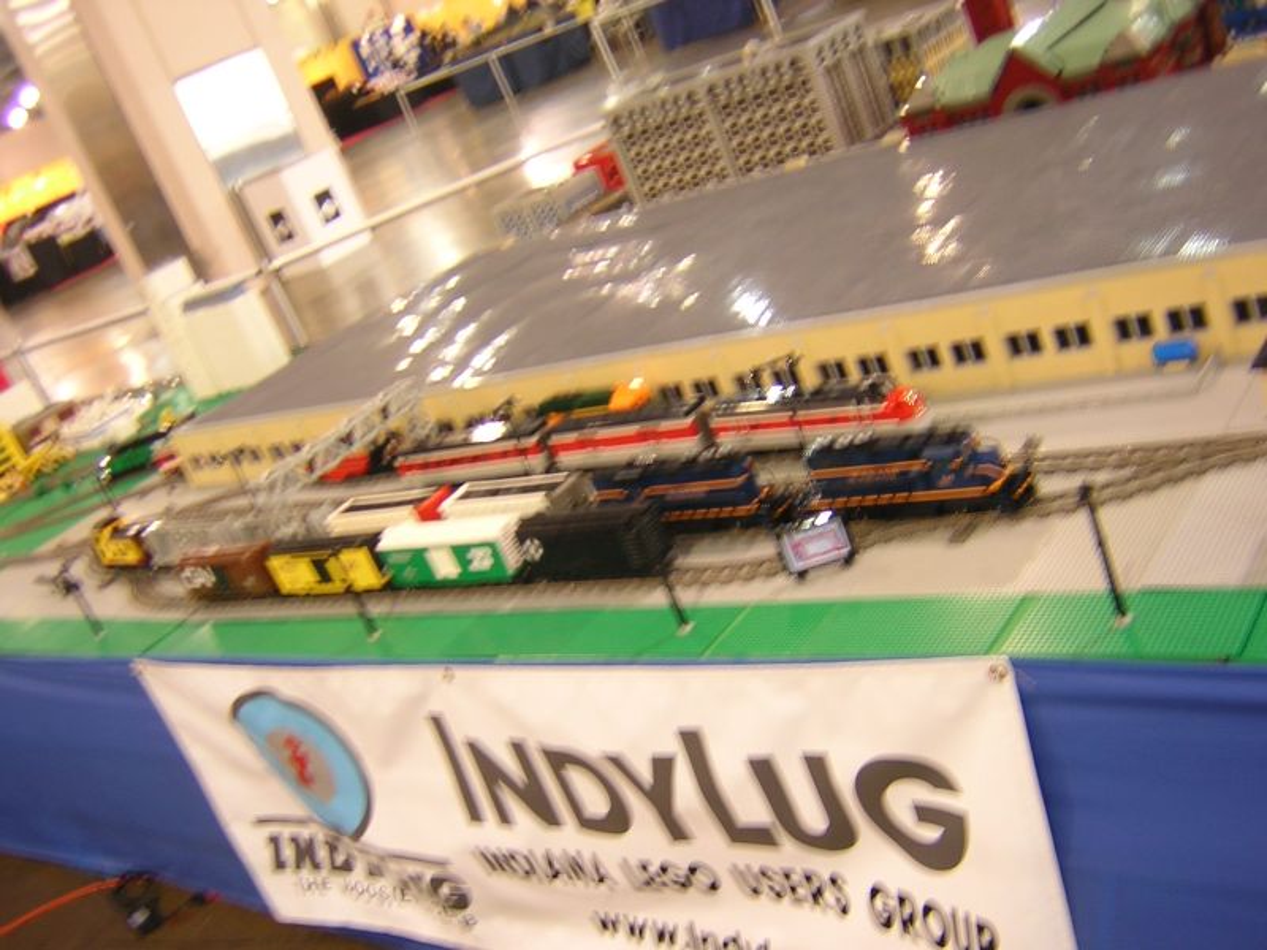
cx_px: 634
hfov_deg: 51.4
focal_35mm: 36
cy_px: 475
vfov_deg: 39.7
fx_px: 1318
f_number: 2.6
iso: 100
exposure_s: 1/6.1
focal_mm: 4.7
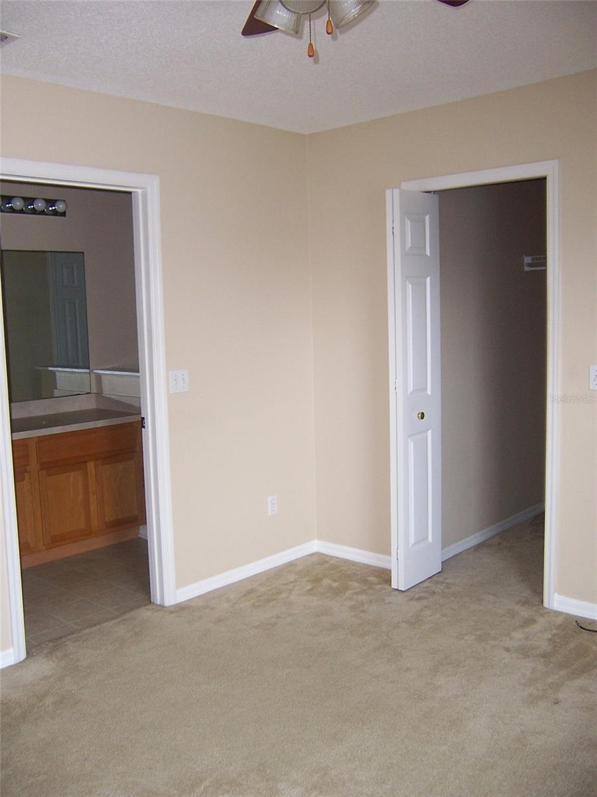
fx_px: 759
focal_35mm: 33
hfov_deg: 42.9
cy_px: 398
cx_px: 298
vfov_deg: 55.4
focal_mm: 5.5
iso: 140
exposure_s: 1/60
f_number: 2.8
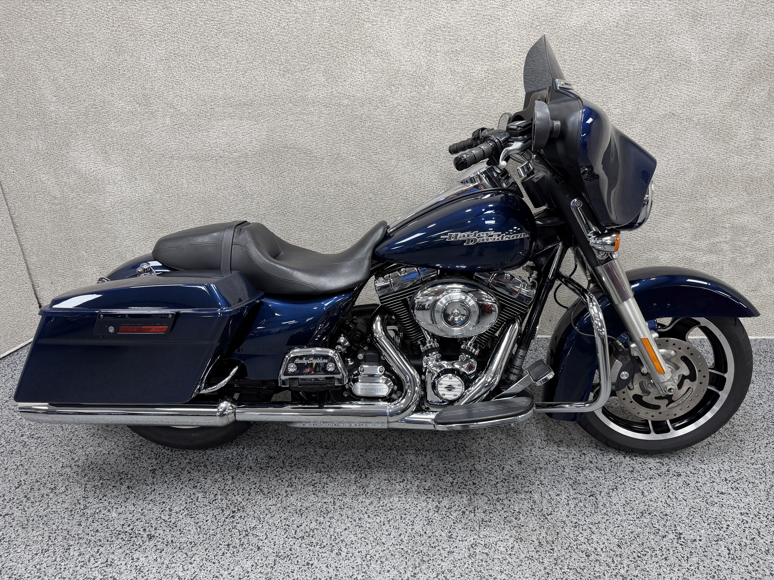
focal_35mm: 24
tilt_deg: -27.0
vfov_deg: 56.8
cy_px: 290
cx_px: 387
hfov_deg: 71.6
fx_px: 537
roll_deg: +0.0
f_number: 1.78
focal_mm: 6.76
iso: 200
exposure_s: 1/120
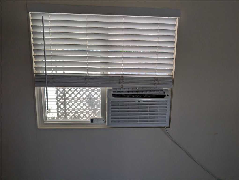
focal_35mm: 24
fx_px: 166
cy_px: 90
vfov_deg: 56.9
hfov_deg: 71.5
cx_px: 120
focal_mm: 6.9
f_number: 1.68
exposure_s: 1/275
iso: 20
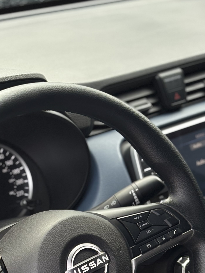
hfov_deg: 13.2
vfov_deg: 17.2
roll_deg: +0.3
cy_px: 261
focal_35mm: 112
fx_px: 884
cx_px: 149
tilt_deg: -27.7
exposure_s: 1/60
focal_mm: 5.96
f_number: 1.6
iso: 125
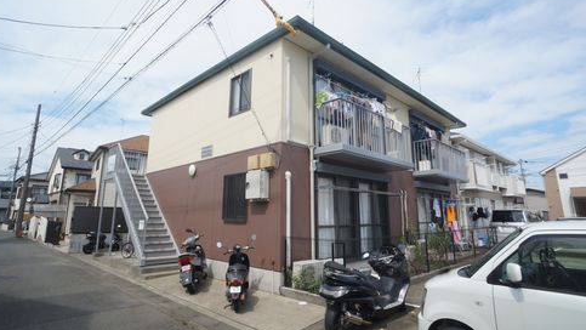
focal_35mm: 26
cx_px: 288
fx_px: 404
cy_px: 147
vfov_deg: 44.4
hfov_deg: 71.9
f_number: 13
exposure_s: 1/125
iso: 200
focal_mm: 16
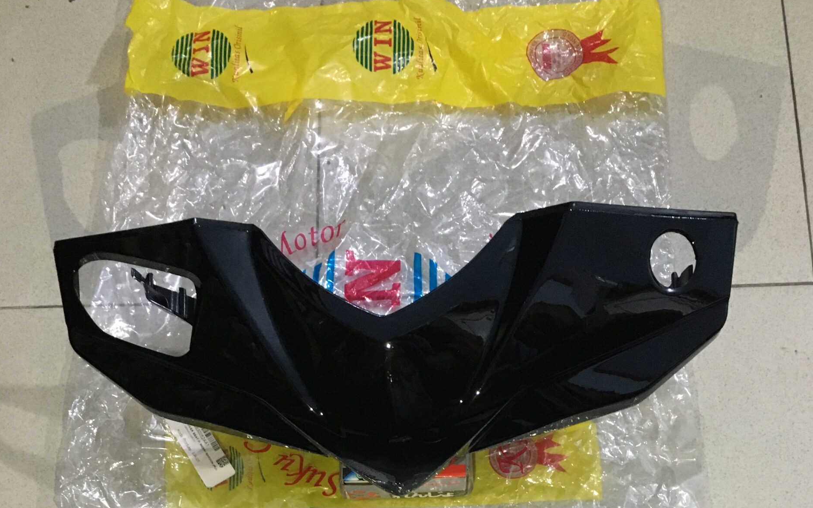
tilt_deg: -75.3
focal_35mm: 42
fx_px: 931
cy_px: 537
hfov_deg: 47.2
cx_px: 404
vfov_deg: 28.2
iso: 250
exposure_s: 1/17
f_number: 2.2
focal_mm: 4.15
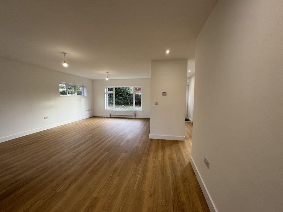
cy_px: 106
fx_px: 114
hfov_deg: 102.1
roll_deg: +0.0
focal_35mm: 14
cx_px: 142
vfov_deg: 85.7
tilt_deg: -4.2
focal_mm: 2.22
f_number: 2.2
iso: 64
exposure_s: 1/100
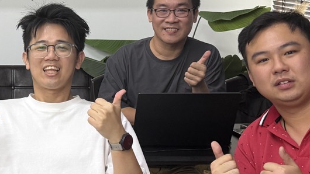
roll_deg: -0.3
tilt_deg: -9.7
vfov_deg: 15.3
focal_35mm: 79
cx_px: 16
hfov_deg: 25.8
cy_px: 67
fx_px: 649
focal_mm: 6.76
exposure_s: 1/60
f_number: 1.78
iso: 250
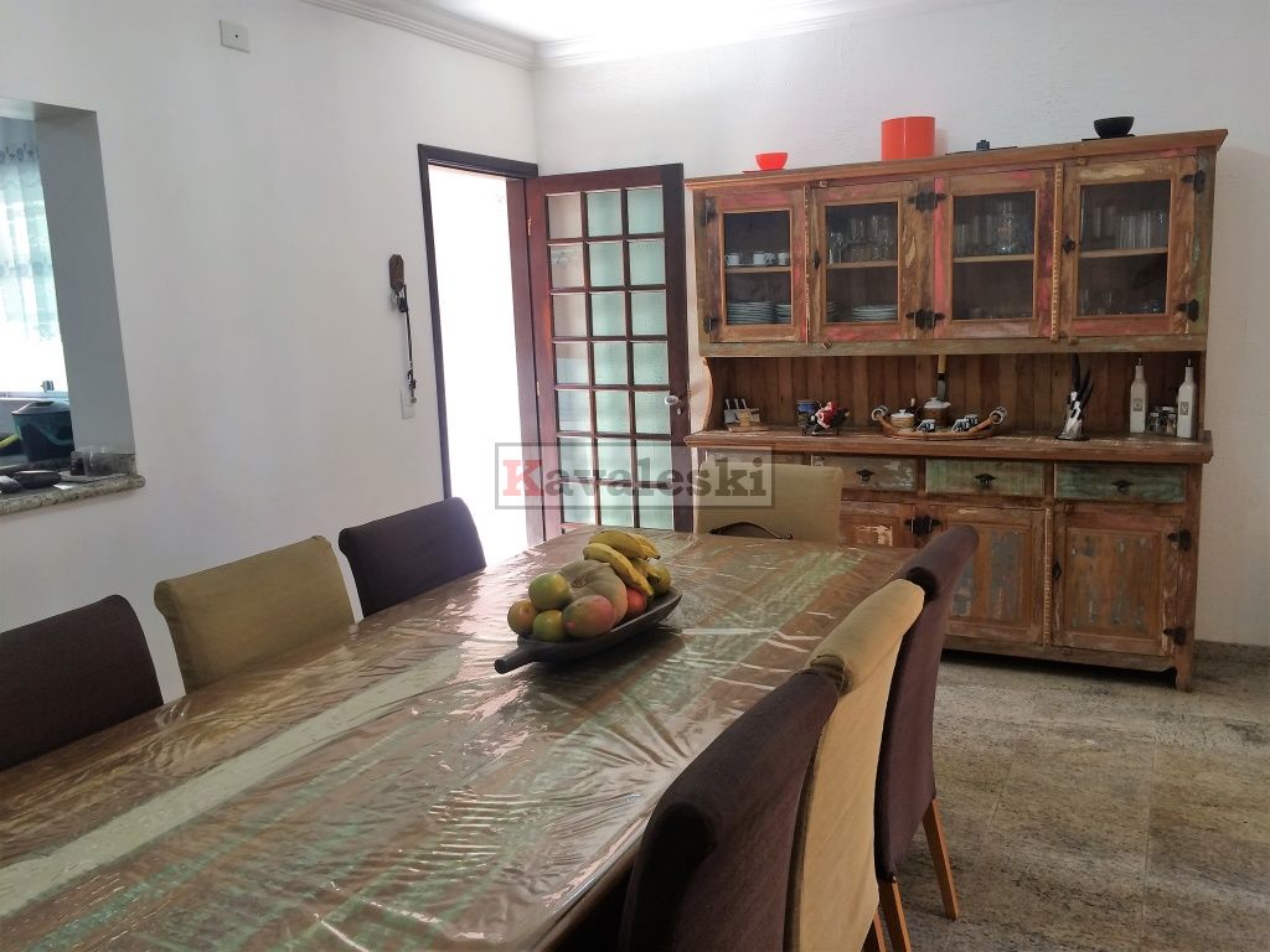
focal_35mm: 29
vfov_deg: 48.2
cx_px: 635
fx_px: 1064
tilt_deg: -11.2
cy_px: 476
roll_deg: +3.0
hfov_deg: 61.7
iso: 40
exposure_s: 1/30
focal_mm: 4.15
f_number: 2.2
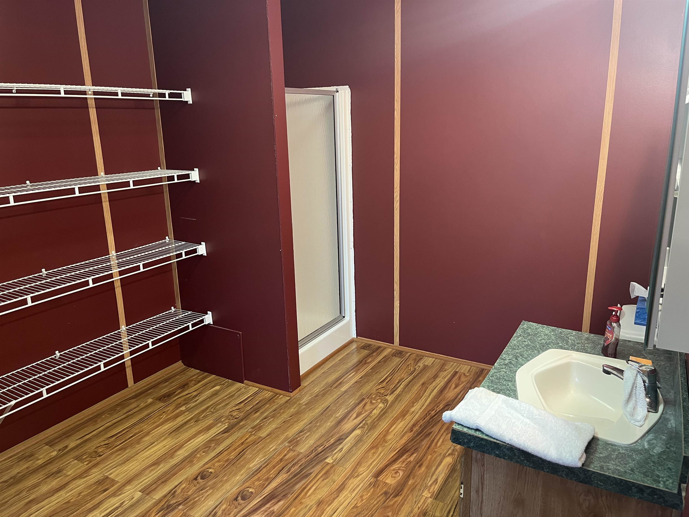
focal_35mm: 26
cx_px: 344
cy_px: 258
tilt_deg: -14.5
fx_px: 518
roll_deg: +0.8
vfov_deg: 53.1
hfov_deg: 67.3
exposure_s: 1/60
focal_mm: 5.1
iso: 200
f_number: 1.6
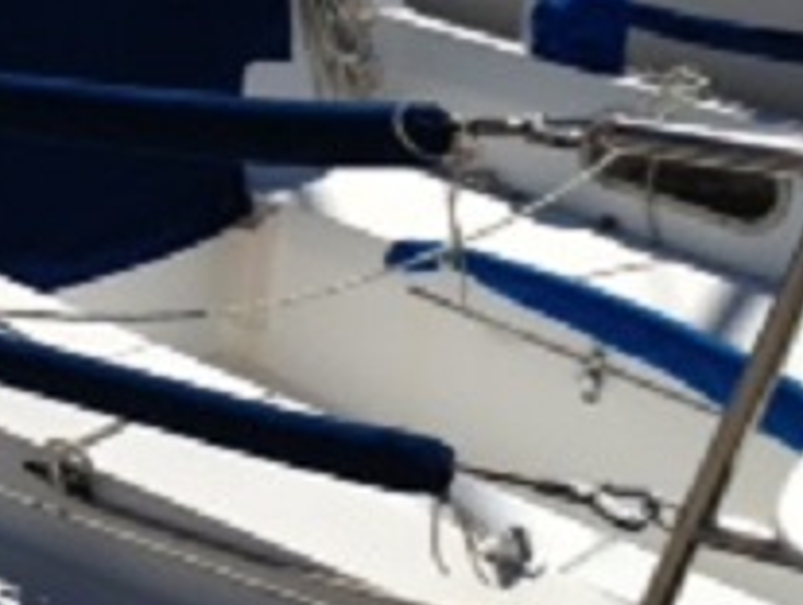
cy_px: 159
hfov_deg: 23.8
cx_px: 198
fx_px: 1882
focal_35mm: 81
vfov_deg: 18.2
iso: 50
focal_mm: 4.28
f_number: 2.4
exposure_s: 1/3690
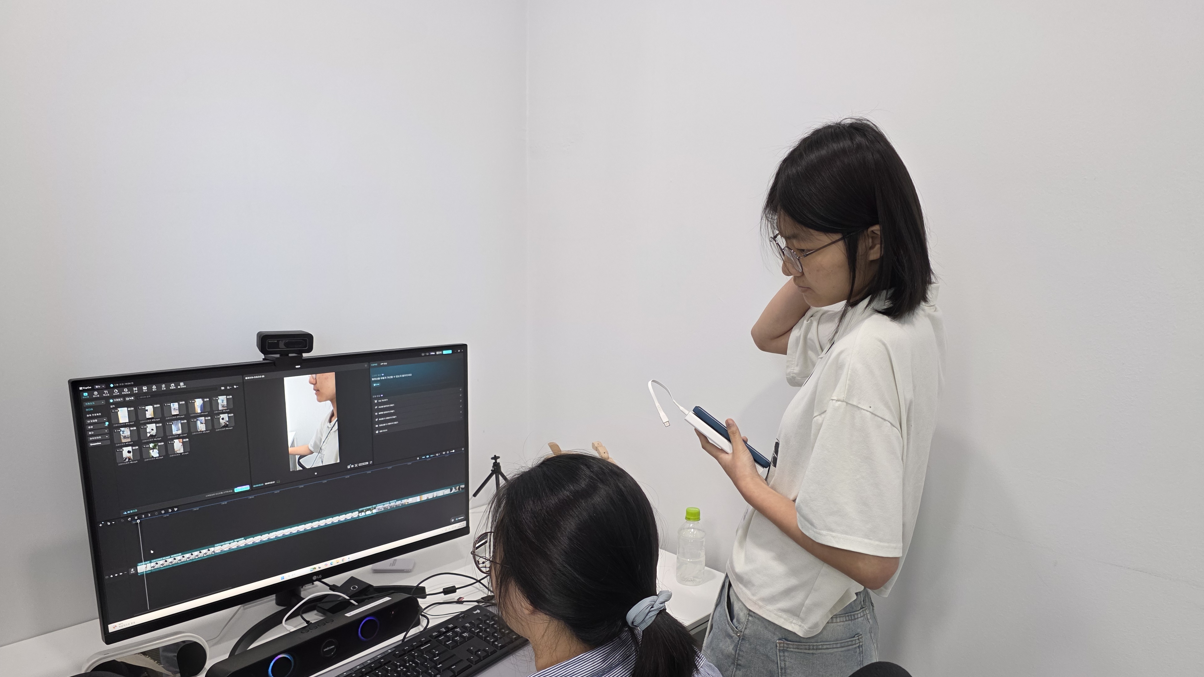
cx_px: 612
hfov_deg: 71.9
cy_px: 443
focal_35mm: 26
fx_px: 830
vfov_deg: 43.8
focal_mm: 6.3
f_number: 1.7
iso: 200
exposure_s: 1/120
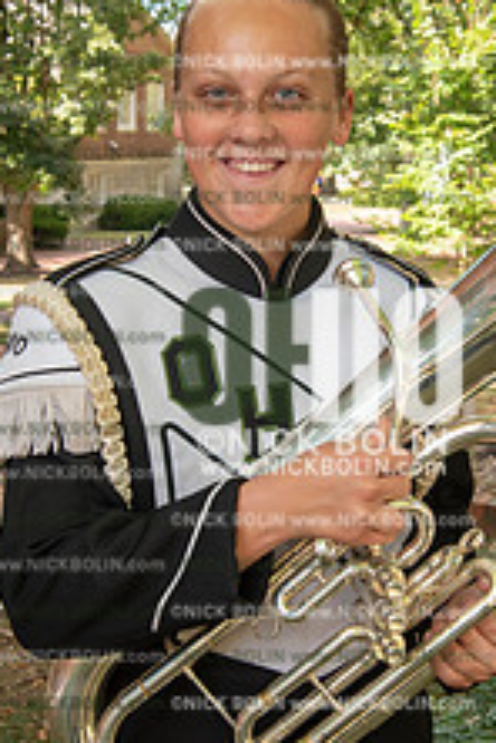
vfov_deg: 28.5
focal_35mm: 71
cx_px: 322
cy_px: 382
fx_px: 1467
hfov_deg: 19.1
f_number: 8
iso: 500
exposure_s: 1/100
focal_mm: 35
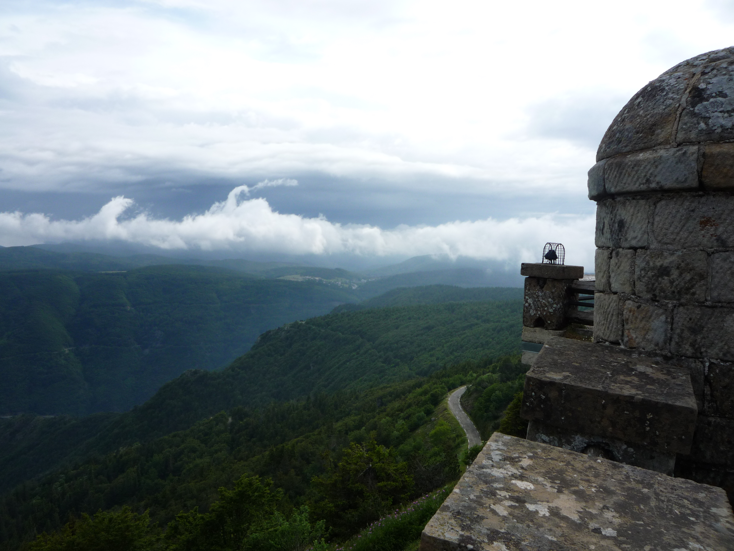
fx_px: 636
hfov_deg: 60.0
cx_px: 367
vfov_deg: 46.8
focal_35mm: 30
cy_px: 276
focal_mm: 5.2
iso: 100
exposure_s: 1/400
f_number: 5.6
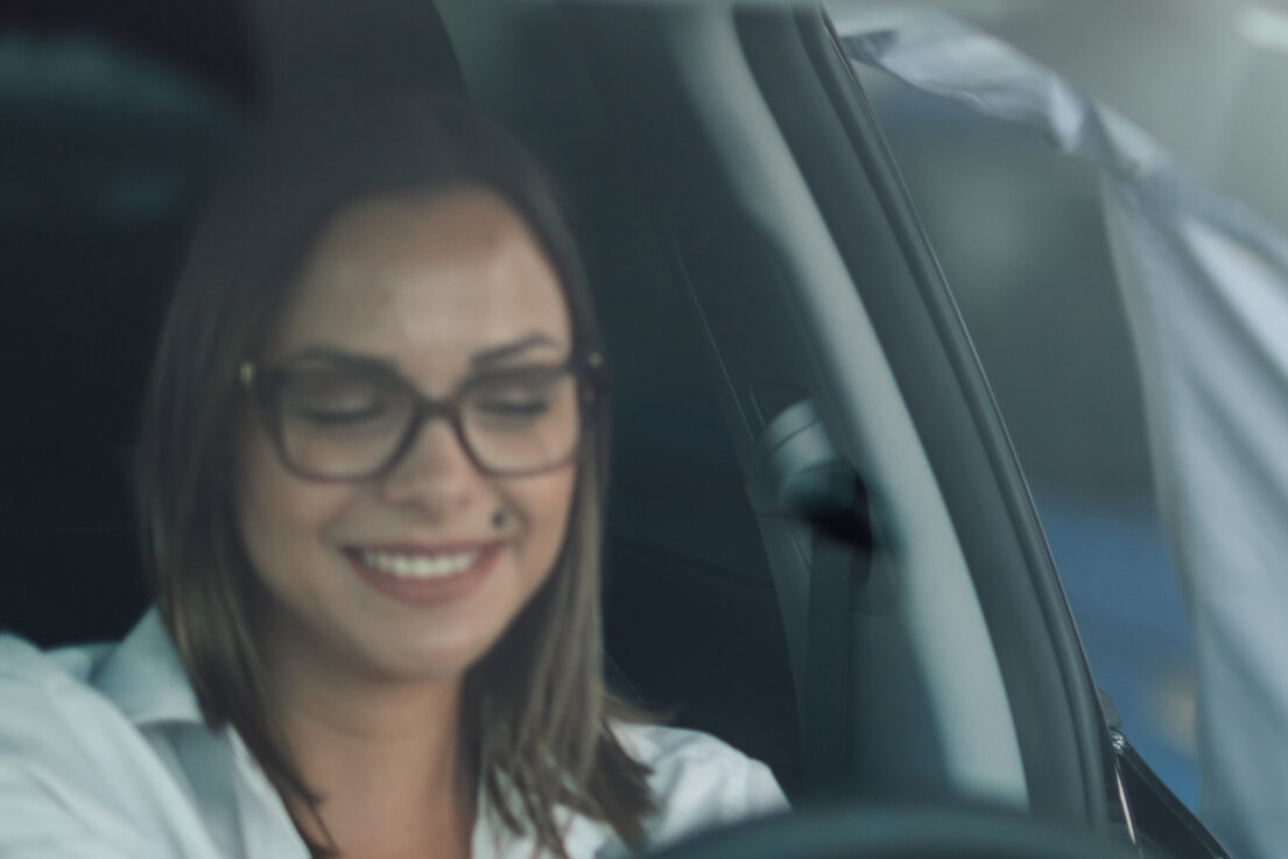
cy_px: 116
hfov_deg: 10.3
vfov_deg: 7.0
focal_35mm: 197
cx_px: 1417
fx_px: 7049
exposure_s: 1/400
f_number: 1.4
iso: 200
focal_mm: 85
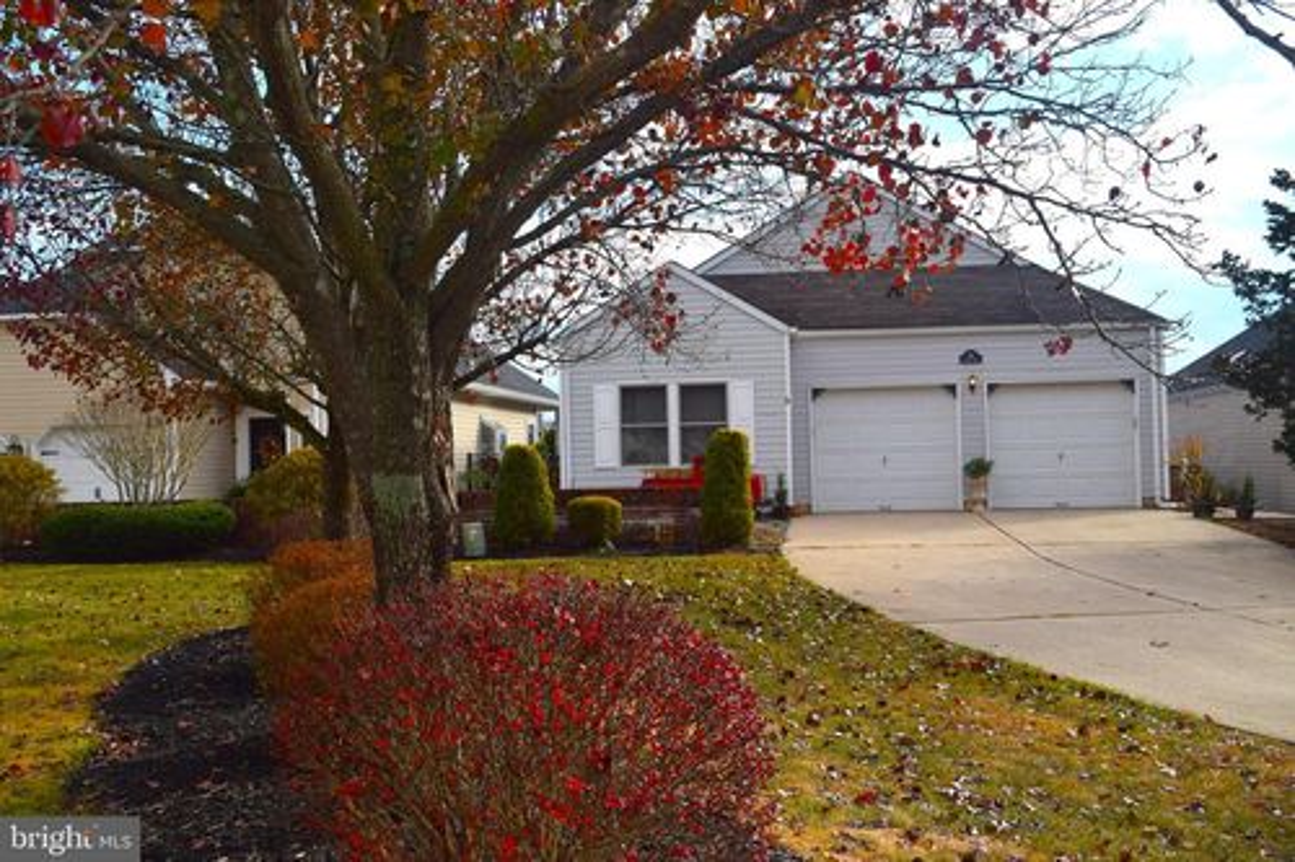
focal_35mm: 36
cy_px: 431
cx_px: 648
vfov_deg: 36.8
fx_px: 1295
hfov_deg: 53.1
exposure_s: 1/200
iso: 100
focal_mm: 24
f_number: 7.1
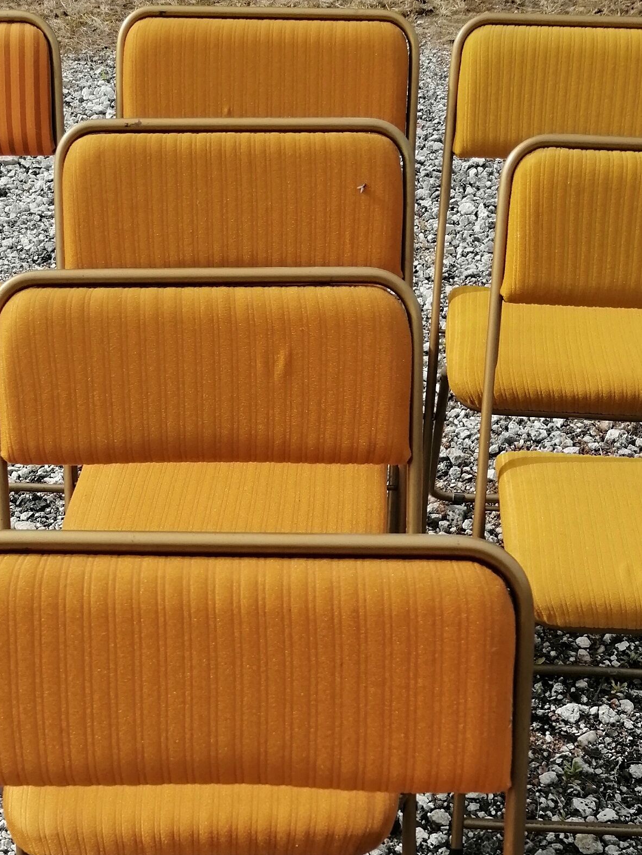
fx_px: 1335
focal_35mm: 54
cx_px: 287
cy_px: 764
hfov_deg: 27.0
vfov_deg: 33.7
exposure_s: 1/923
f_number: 1.8
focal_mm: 3.96
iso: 50
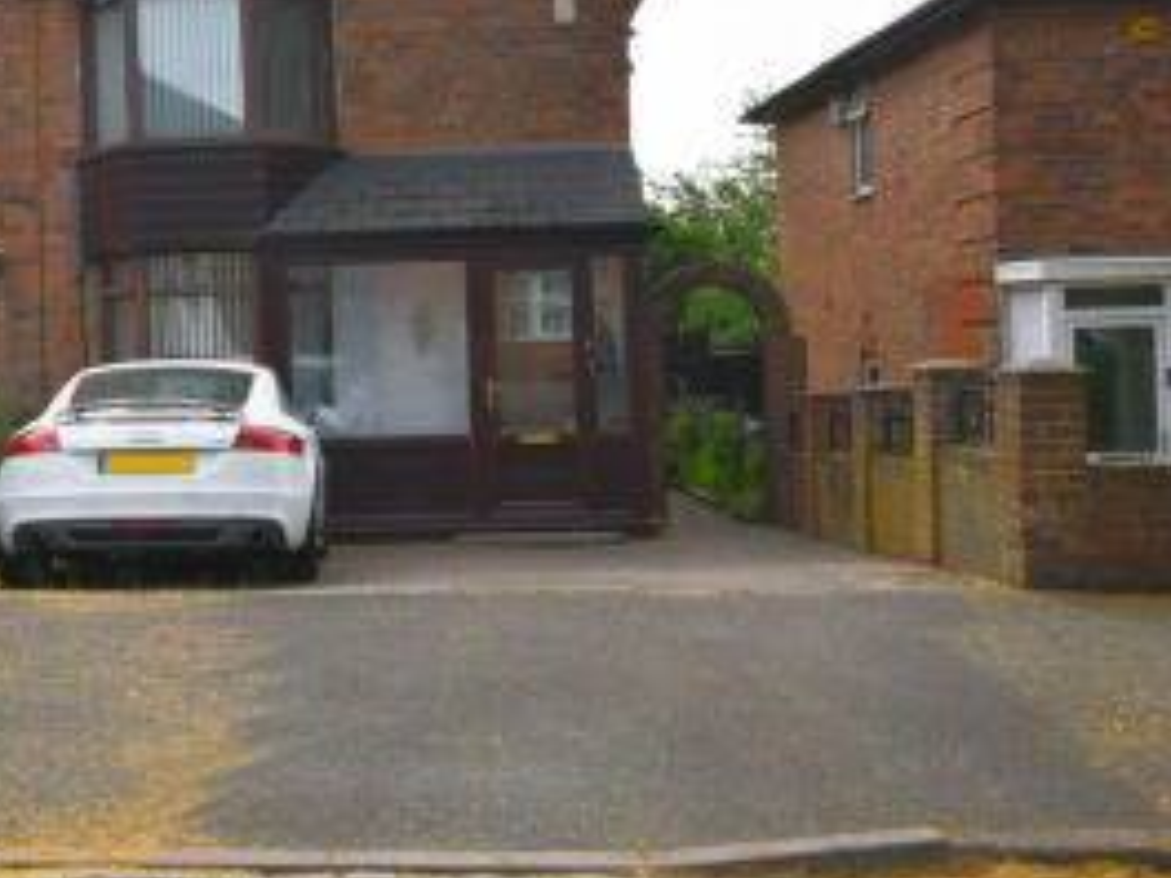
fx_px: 1759
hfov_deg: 36.4
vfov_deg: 27.9
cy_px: 335
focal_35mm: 52
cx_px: 386
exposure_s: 1/250
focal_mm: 20
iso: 140
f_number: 8
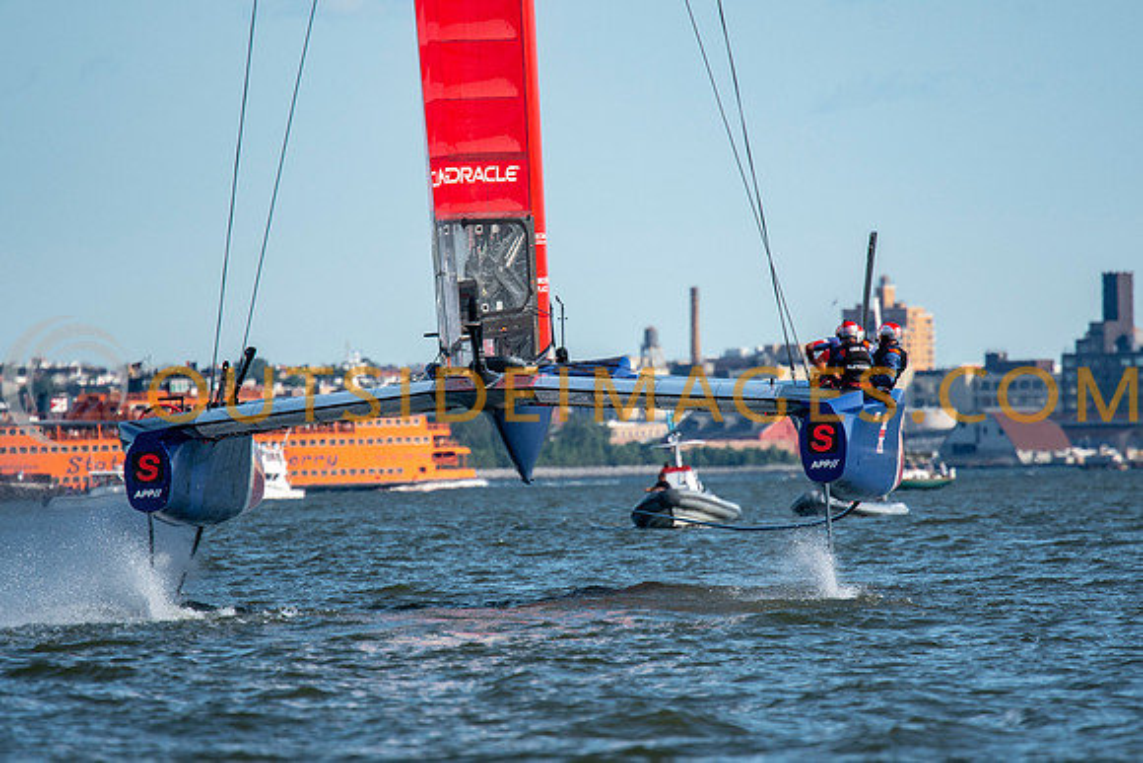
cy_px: 382
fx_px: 20697
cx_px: 572
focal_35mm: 652
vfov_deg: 2.1
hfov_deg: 3.2
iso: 500
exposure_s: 1/2000
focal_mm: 420
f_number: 5.6
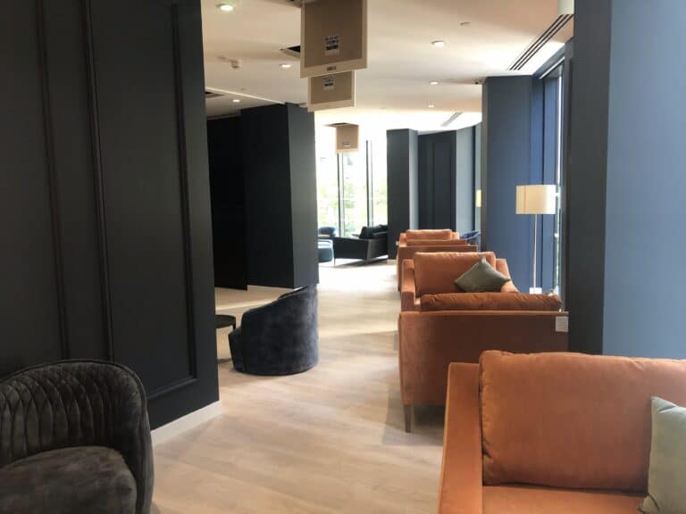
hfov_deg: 63.4
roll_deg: +3.1
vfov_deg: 49.7
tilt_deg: -6.0
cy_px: 257
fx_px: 555
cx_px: 343
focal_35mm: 28
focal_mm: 4
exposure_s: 1/17
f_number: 1.8
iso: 80
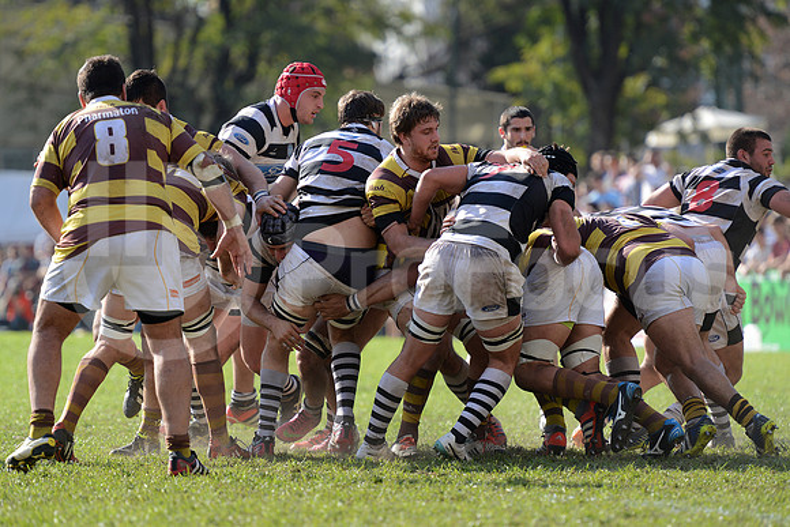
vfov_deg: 5.3
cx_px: 395
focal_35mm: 260
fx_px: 5707
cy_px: 264
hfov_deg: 7.9
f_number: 4
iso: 320
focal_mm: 260
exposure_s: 1/800
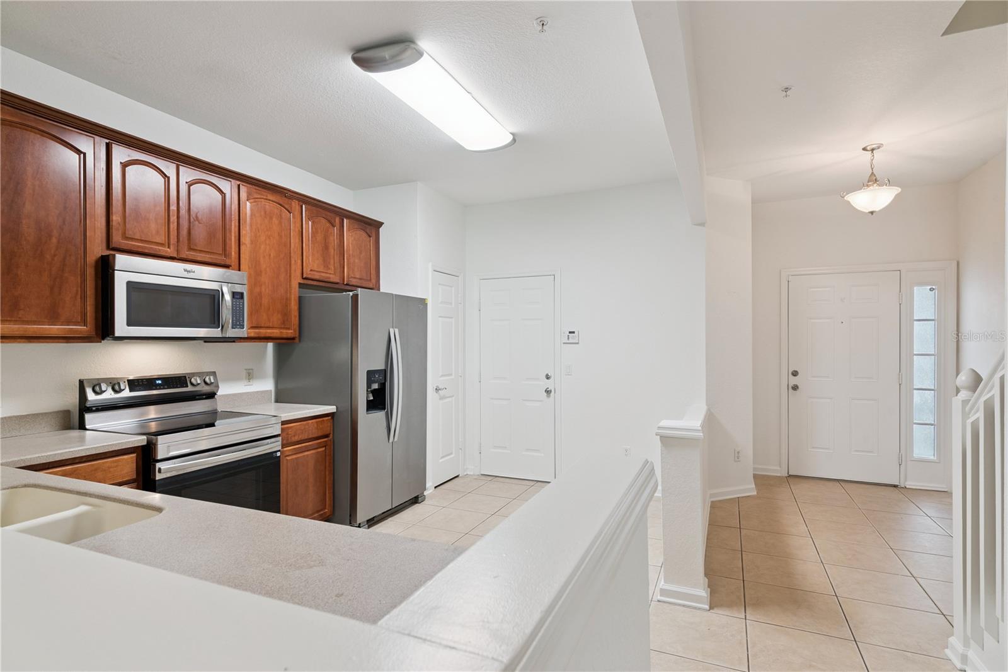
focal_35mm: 18
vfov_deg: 67.4
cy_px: 336
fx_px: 504
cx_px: 504
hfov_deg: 90.0
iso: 400
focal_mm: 18
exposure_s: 1/15
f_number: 10
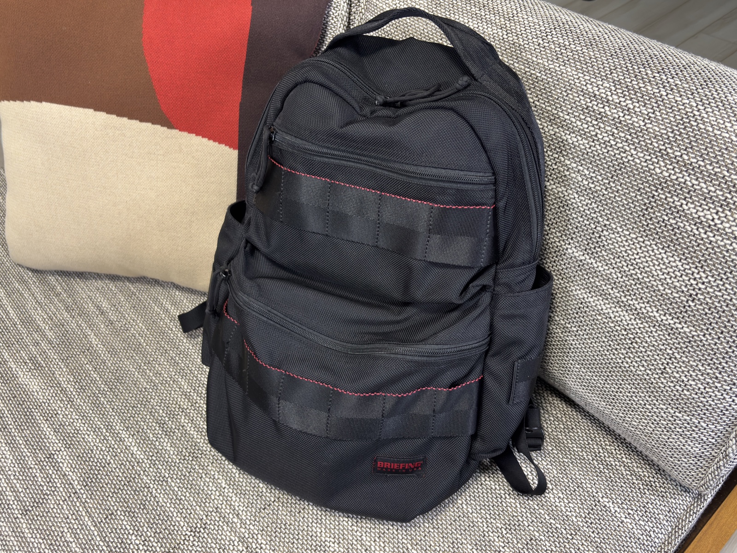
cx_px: 368
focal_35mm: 29
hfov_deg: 61.7
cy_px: 276
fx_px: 617
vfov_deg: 48.2
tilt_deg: -47.2
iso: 125
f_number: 1.6
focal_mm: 5.96
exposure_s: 1/50
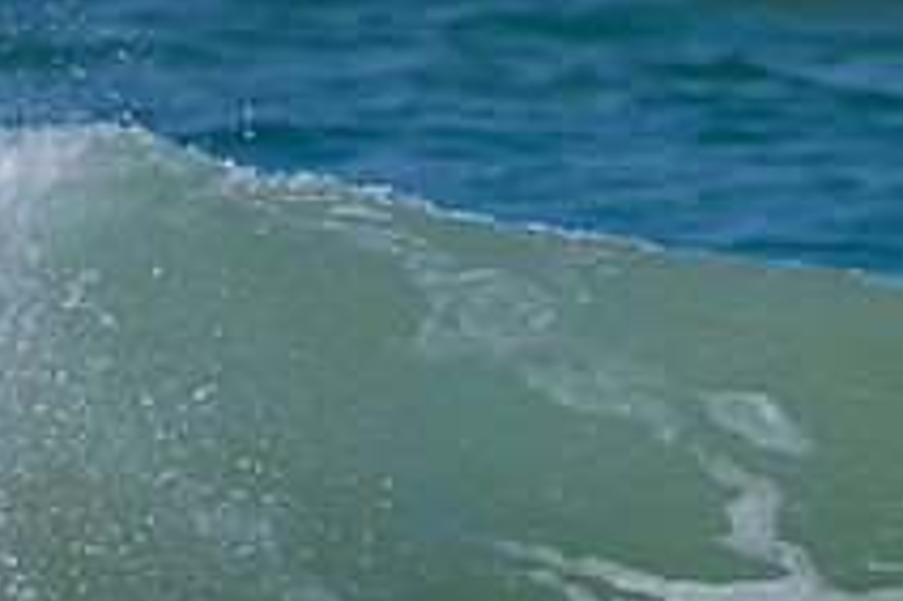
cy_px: 631
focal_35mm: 3007
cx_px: 450
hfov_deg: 0.7
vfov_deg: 0.5
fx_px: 75365
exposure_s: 1/2000
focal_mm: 800
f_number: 6.3
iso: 250
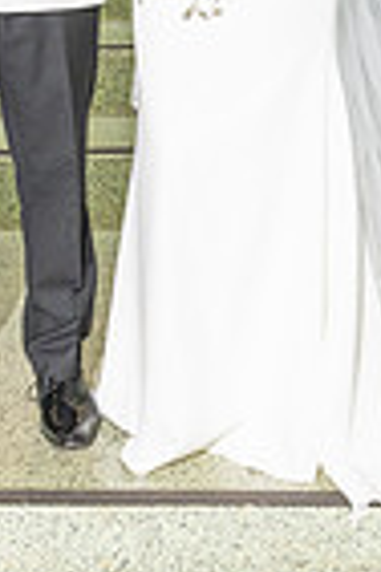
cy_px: -159
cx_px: -37
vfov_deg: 16.1
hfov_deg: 11.2
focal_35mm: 121
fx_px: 1921
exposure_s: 1/200
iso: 800
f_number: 4
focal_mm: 24
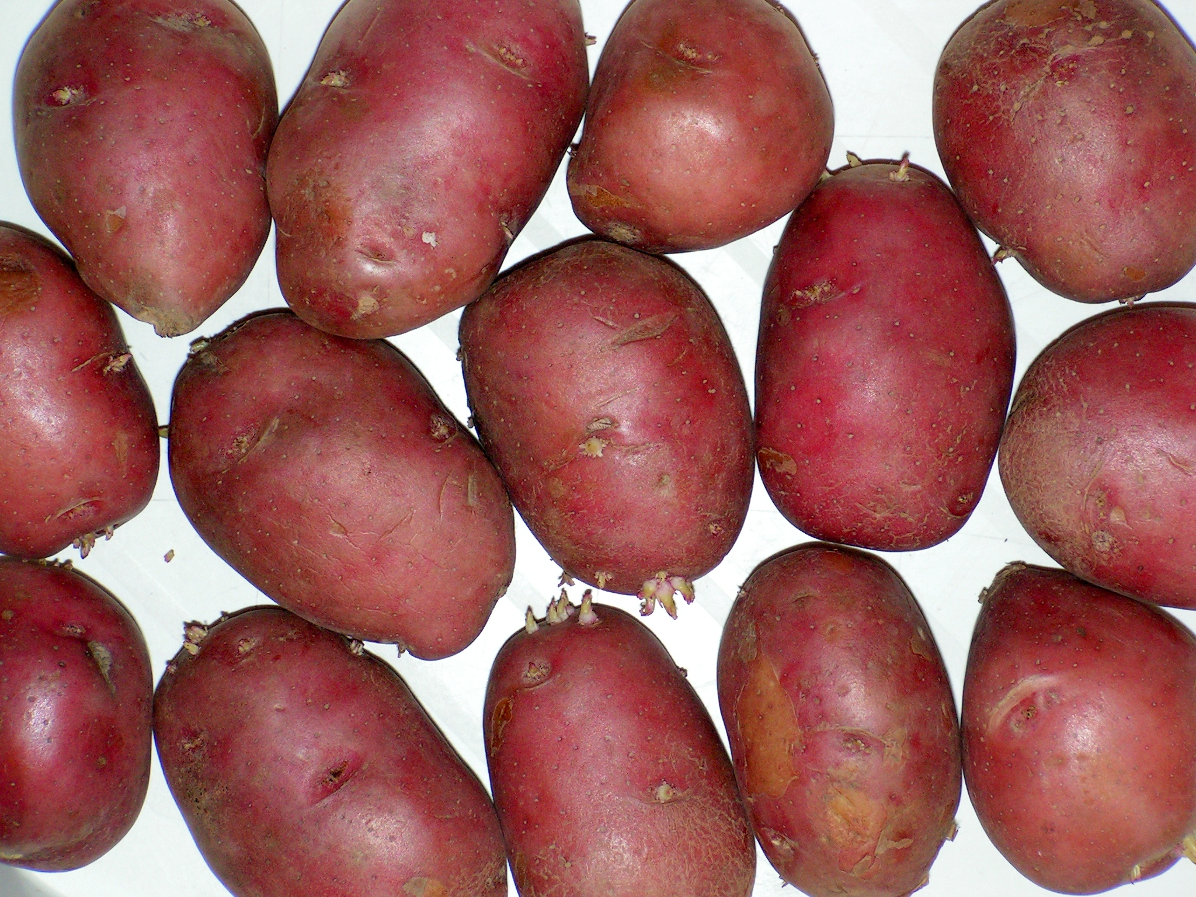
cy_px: 448
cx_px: 598
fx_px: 3904
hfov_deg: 17.4
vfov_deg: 13.1
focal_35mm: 113
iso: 200
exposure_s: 1/100
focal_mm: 18.9
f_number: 3.4
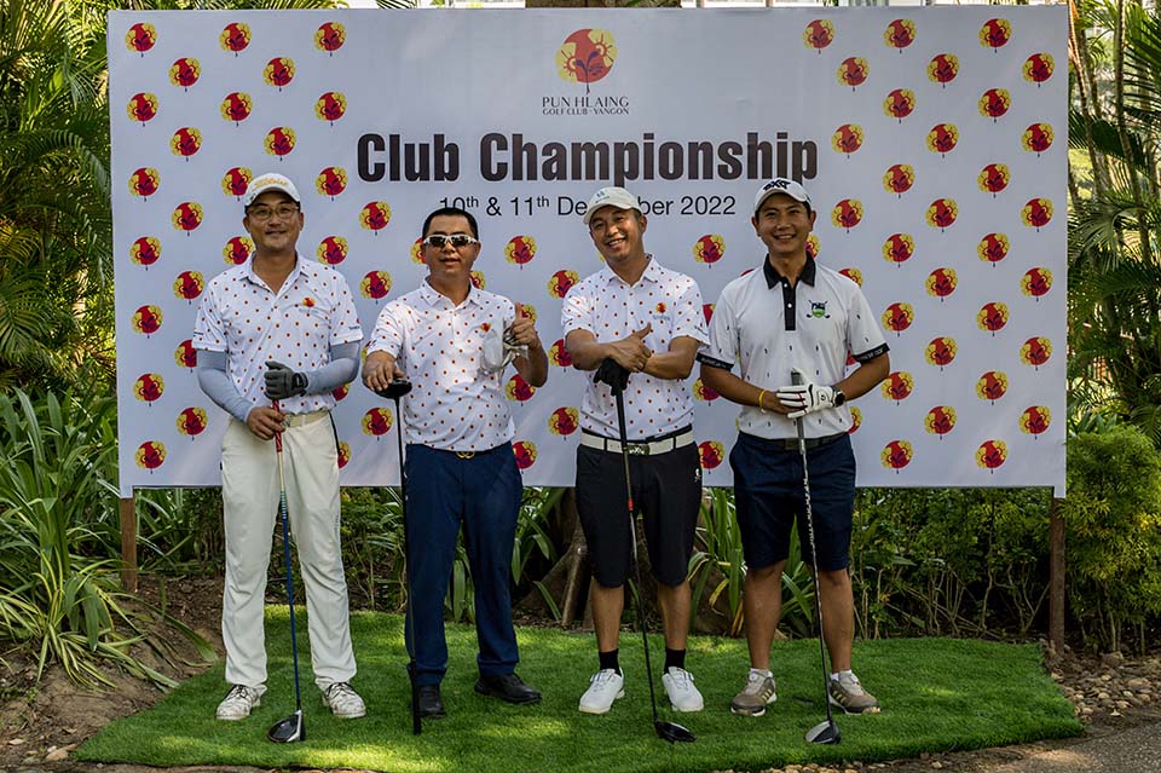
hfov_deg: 54.5
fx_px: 1128
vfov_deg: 37.8
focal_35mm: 35
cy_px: 386
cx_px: 580
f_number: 7.1
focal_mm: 35
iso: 400
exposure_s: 1/320
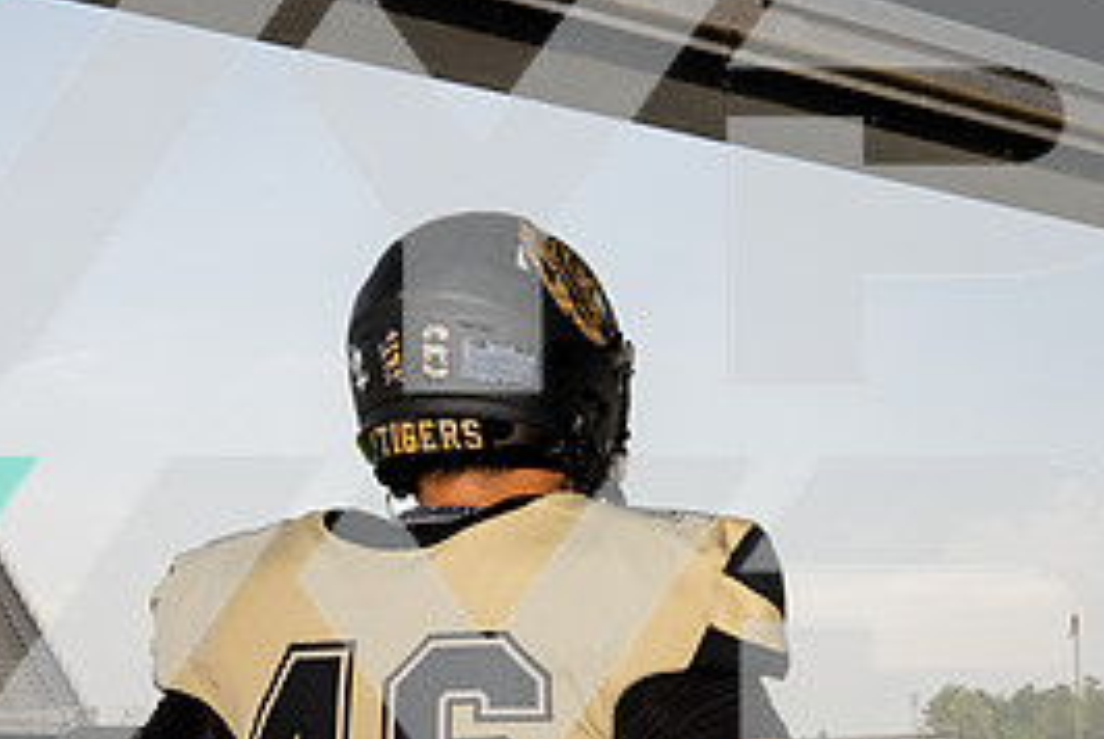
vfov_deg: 21.8
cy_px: 679
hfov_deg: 32.8
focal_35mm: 61
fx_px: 1873
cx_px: 660
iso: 100
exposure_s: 1/250
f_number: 8
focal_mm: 28
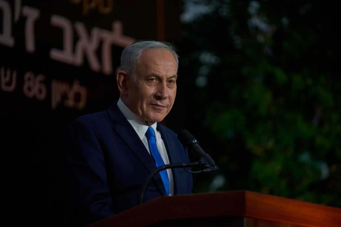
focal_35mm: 180
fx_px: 1705
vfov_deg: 7.6
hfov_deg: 11.4
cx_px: 170
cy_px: 114
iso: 400
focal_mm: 180
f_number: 2.8
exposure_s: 1/1250
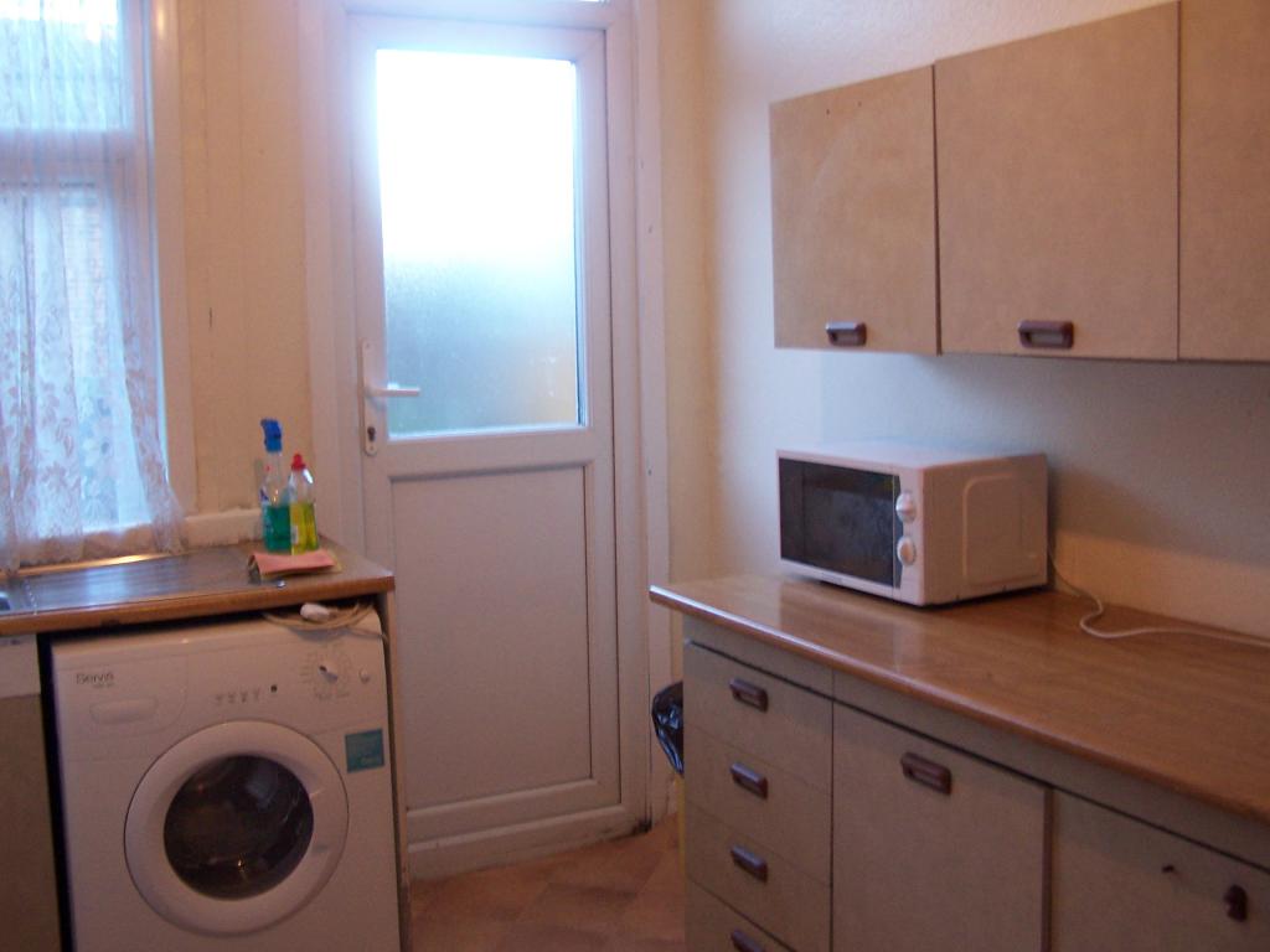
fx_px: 1394
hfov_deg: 49.0
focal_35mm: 38
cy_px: 476
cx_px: 635
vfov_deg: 37.7
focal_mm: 6.3
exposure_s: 1/8
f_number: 2.8
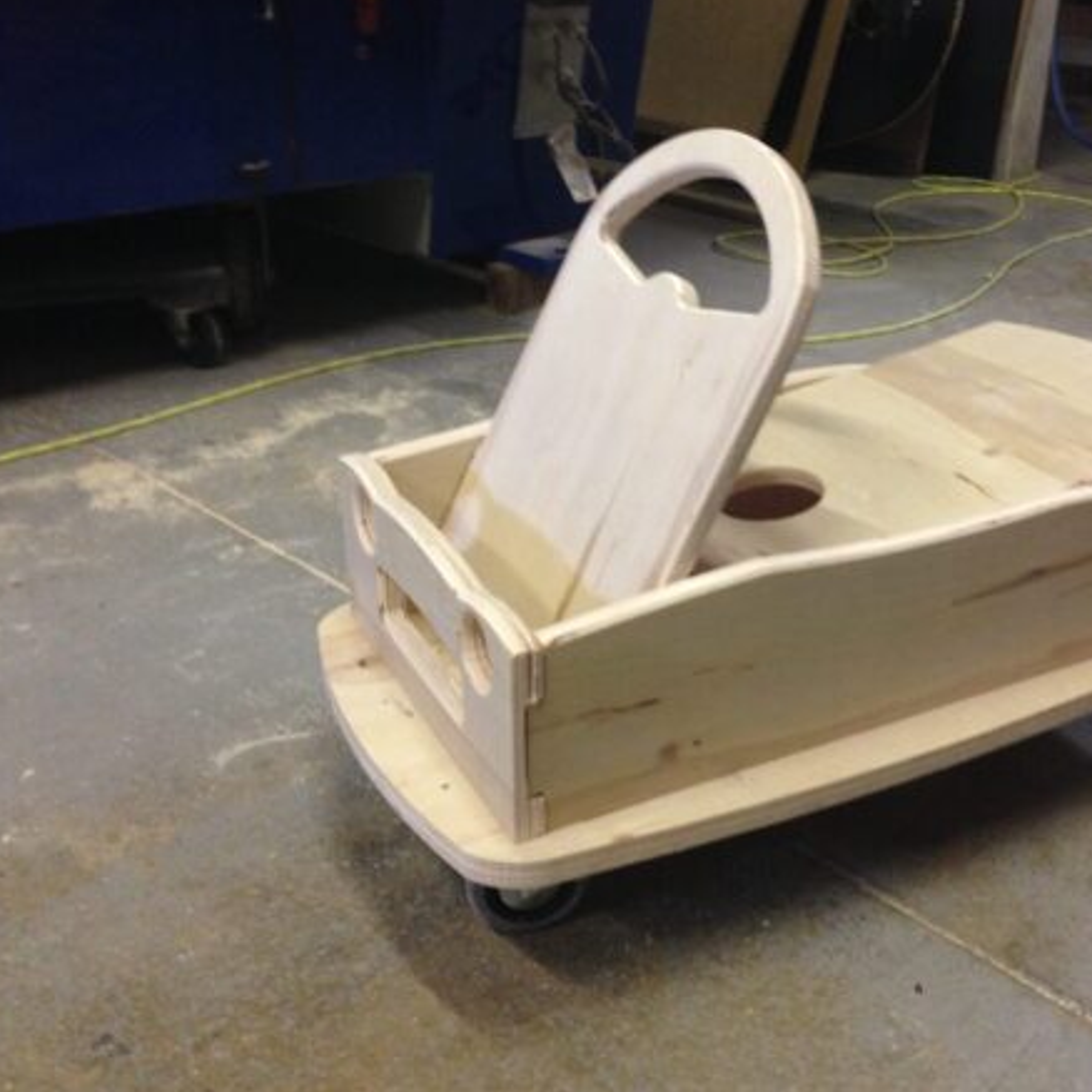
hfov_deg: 41.4
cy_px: 541
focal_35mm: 40
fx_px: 1428
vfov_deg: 41.9
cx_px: 723
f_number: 2.4
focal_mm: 4.12
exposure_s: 1/20
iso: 200
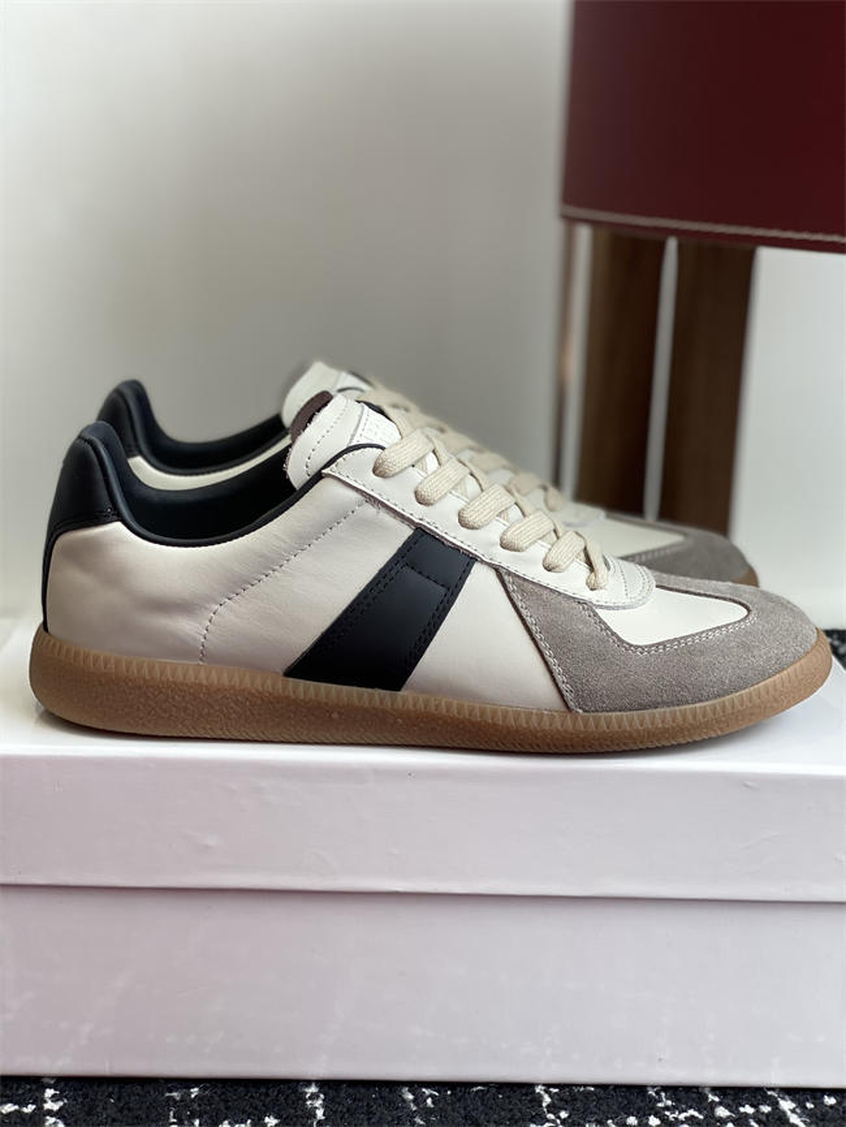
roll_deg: -3.2
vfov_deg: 36.8
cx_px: 423
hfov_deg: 28.0
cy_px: 564
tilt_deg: -13.0
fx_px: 1694
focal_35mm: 52
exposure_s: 1/132
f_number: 2
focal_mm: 6
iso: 20
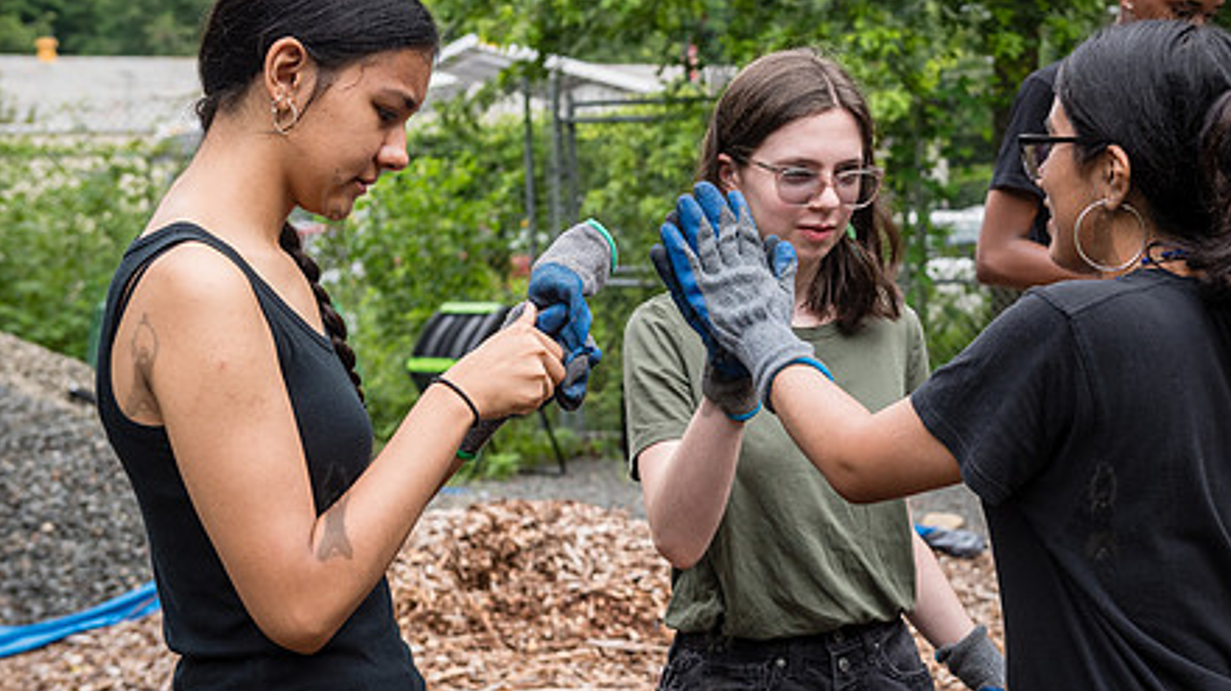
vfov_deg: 15.9
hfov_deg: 27.7
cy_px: 344
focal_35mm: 76
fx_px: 2480
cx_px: 799
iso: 640
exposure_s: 1/640
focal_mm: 50
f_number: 4.5
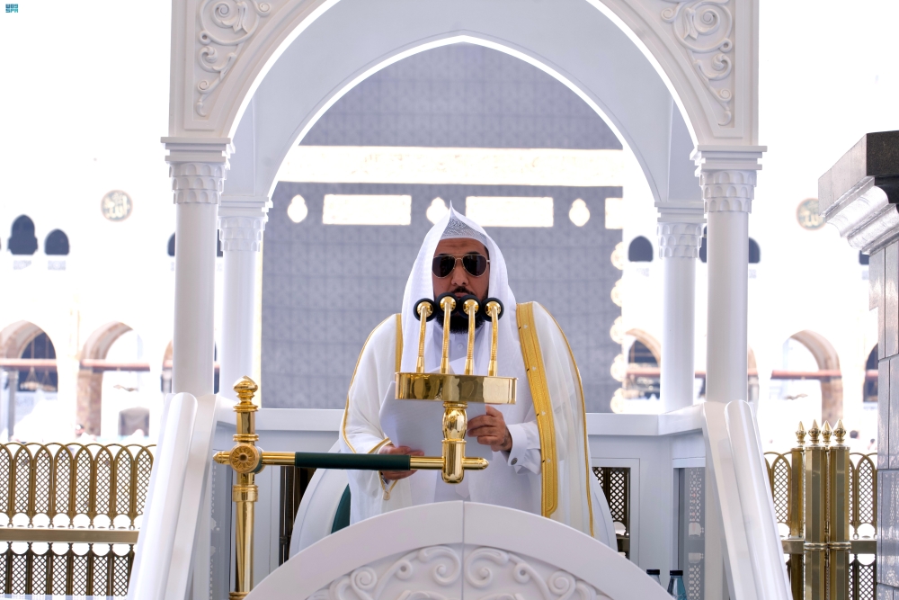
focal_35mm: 98
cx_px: 450
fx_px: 2447
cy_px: 300
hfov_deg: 20.8
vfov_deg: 14.0
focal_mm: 98
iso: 500
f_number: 8
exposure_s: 1/200
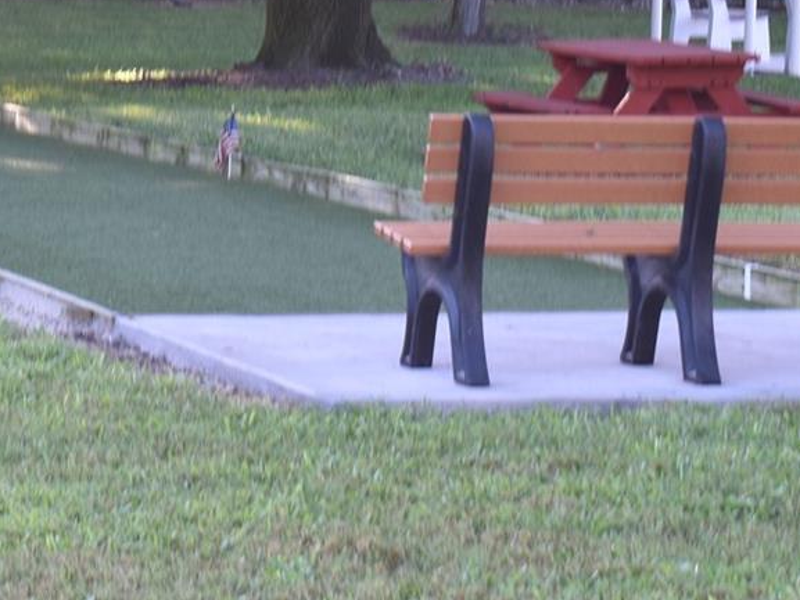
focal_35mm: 192
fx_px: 4438
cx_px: 287
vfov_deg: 7.7
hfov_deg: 10.3
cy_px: 165
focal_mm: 48
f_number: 9
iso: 100
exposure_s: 1/10
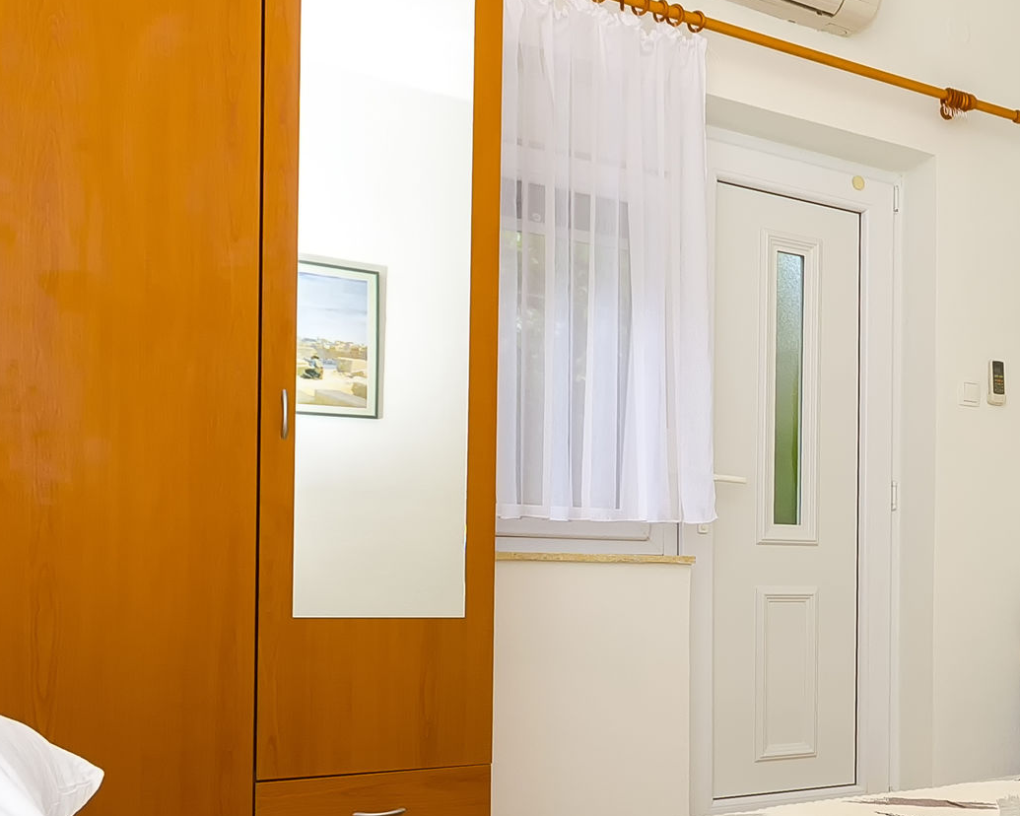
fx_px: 1147
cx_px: 932
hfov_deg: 43.5
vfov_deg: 38.4
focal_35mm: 38
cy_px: 585
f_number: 6.3
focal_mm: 10
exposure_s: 1/250
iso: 200
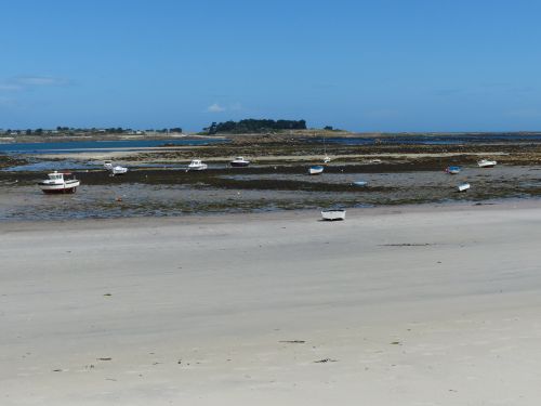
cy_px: 203
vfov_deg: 29.1
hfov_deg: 38.2
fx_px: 781
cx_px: 270
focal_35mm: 50
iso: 100
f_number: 4.5
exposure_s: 1/1300
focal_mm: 9.1
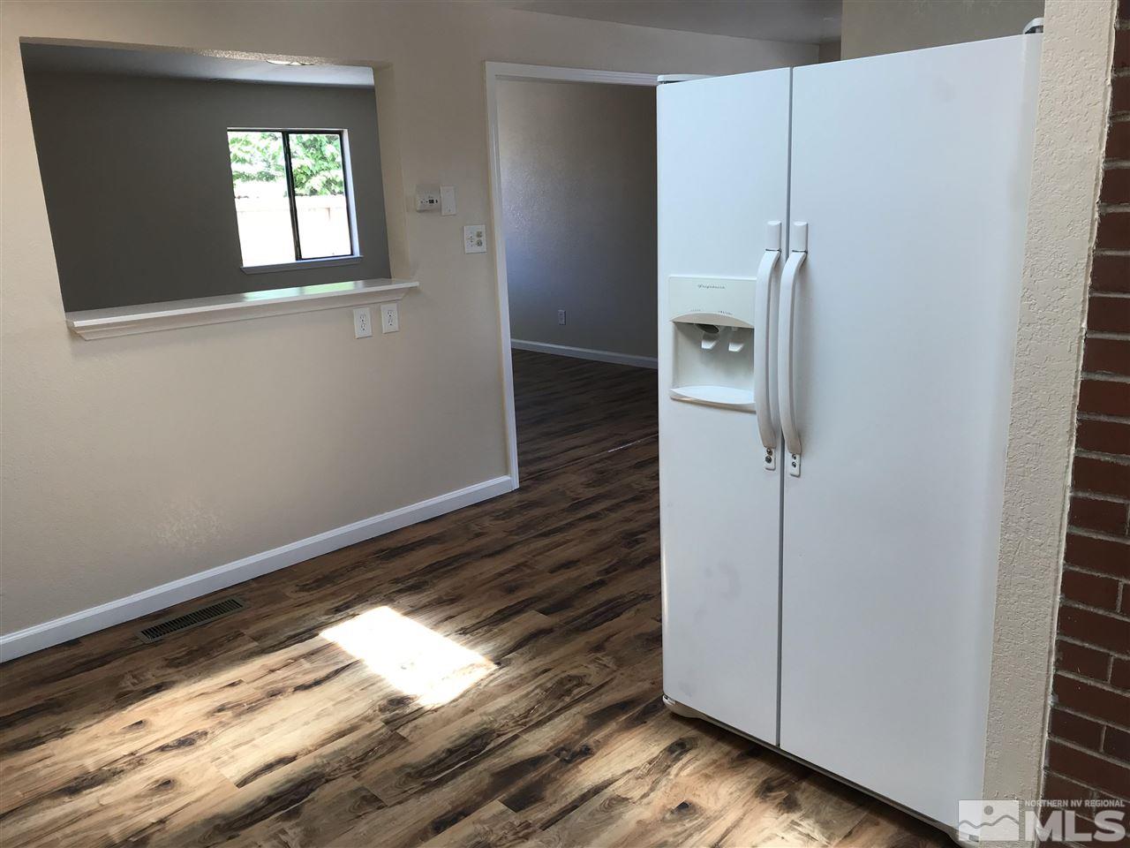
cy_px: 424
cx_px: 565
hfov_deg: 63.4
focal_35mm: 28
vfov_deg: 49.7
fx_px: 914
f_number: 1.8
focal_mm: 3.99
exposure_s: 1/120
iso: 32
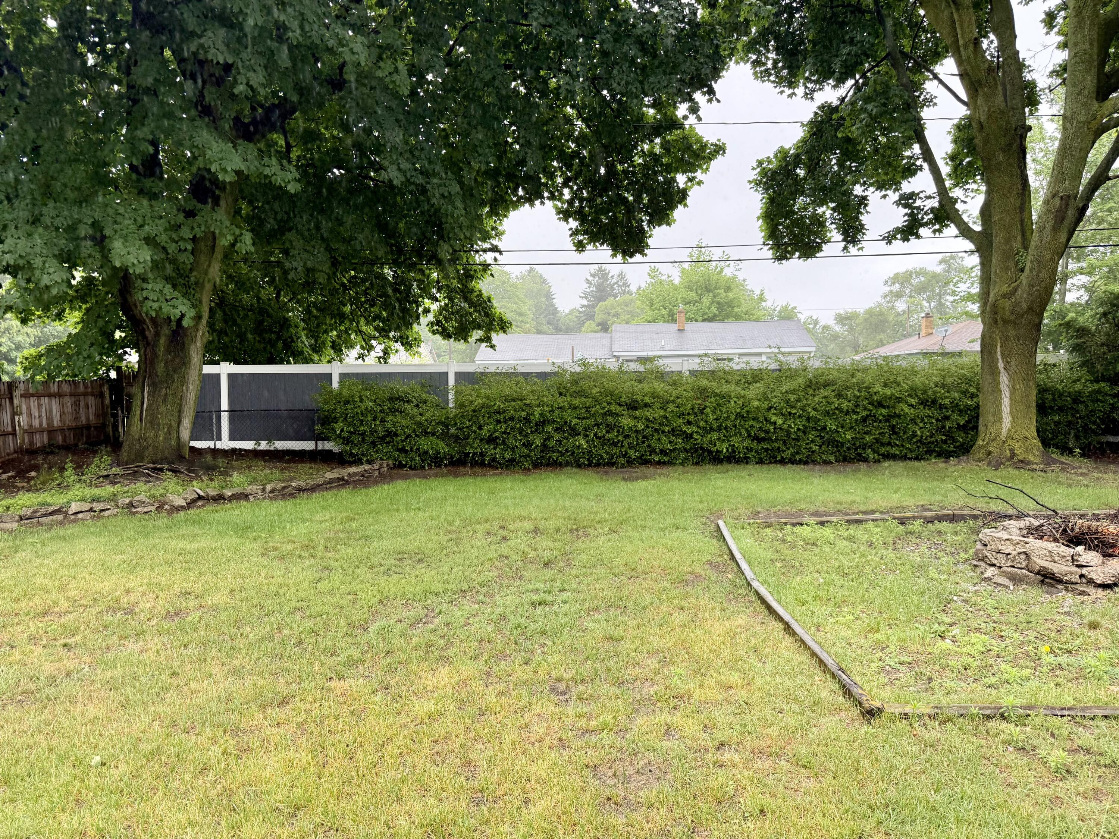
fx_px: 776
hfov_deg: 71.6
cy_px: 420
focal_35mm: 24
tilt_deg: +0.4
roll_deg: +0.9
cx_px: 560
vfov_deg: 56.8
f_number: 1.78
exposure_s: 1/387
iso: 100
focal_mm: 6.76
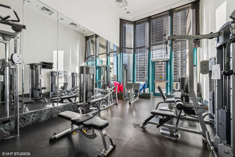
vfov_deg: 81.1
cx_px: 118
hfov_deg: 104.3
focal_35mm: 14
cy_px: 78
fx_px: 91
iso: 200
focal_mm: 14
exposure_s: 1/4
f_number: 9.5
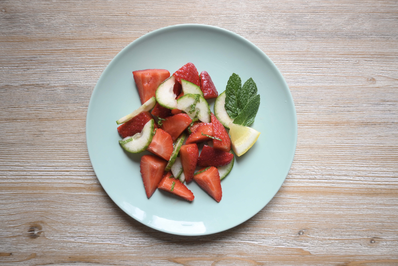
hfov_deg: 70.4
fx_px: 282
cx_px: 199
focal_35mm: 26
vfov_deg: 50.4
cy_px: 133
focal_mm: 17
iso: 450
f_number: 3.5
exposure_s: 1/125
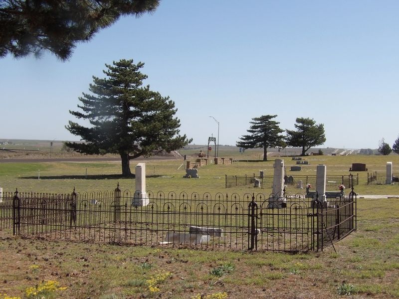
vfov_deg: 27.5
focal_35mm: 53
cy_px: 150
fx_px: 611
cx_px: 200
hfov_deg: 36.2
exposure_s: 1/787
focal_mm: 9.5
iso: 100
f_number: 3.9
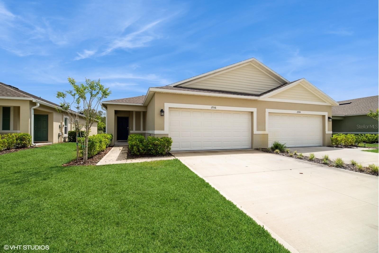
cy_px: 126
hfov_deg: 100.4
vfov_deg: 77.3
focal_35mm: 15
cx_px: 190
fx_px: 158
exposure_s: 1/400
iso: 200
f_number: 8
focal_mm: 15
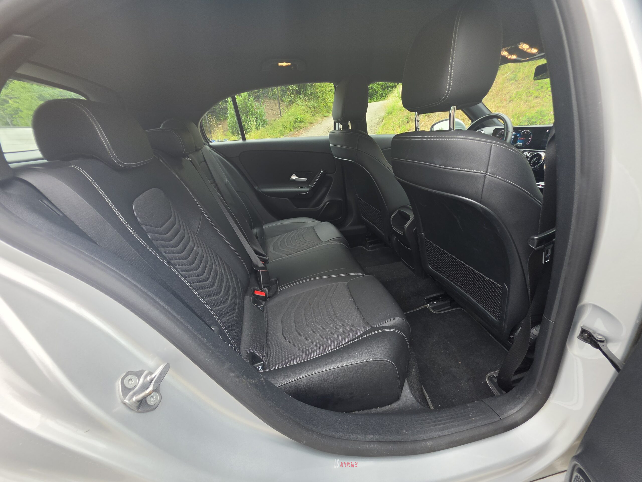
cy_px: 241
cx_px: 321
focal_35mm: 13
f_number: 1.9
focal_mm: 2.2
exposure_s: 1/120
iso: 40
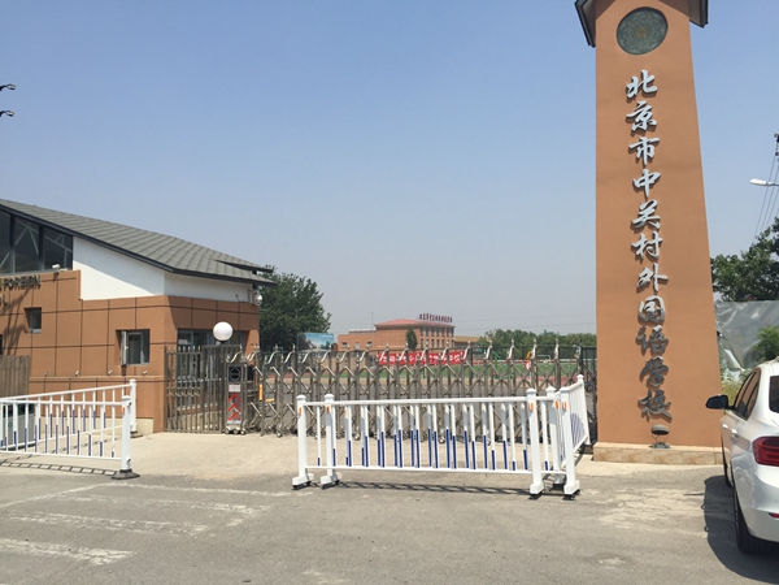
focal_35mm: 29
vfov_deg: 48.2
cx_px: 390
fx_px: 653
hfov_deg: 61.7
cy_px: 292
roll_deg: +0.1
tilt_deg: +5.2
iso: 32
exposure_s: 1/2475
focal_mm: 4.15
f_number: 2.2
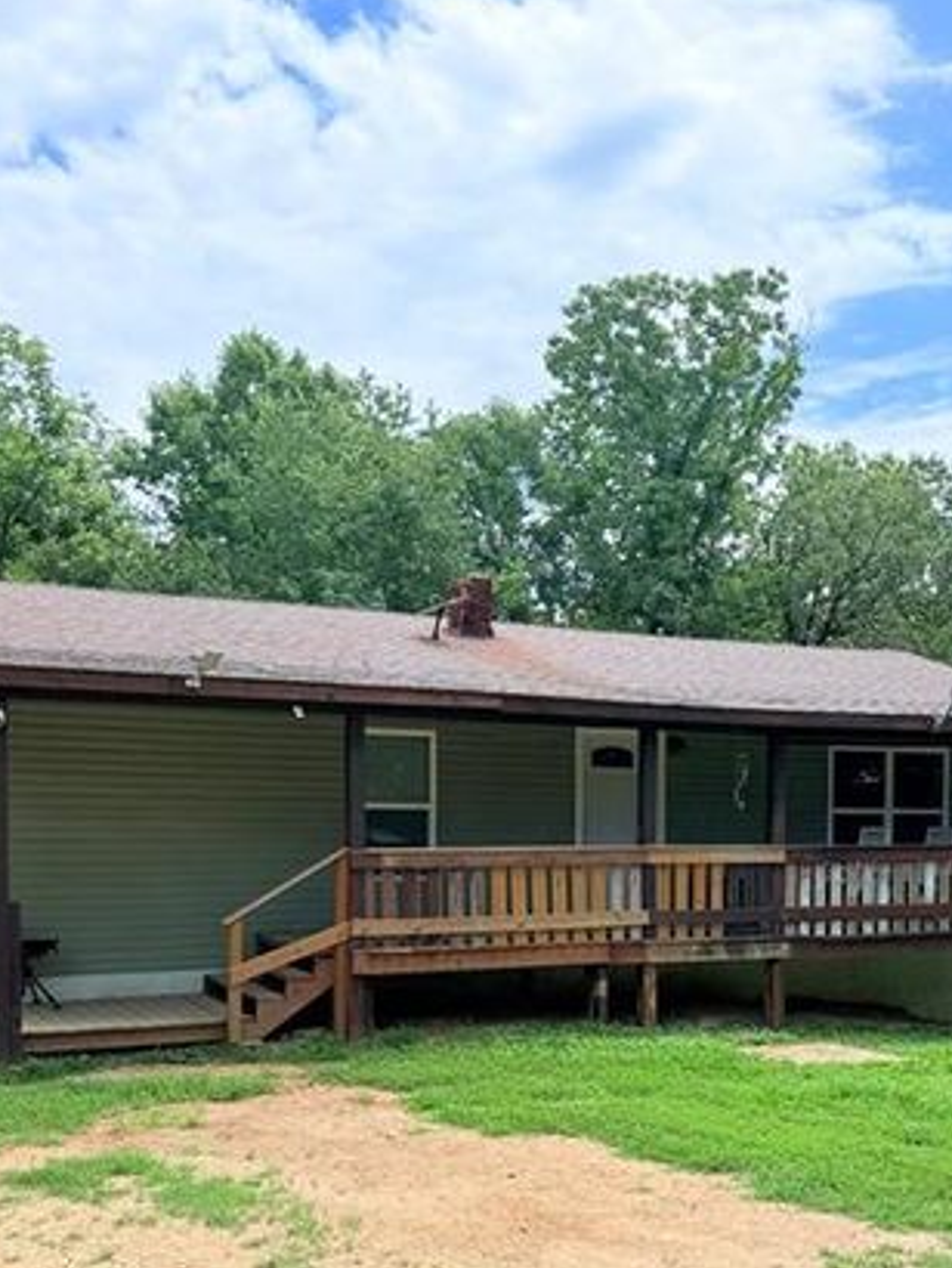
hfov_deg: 36.8
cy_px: 867
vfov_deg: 46.9
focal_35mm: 39
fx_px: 1429
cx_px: 538
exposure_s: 1/4975
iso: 125
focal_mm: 6.76
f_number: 1.78
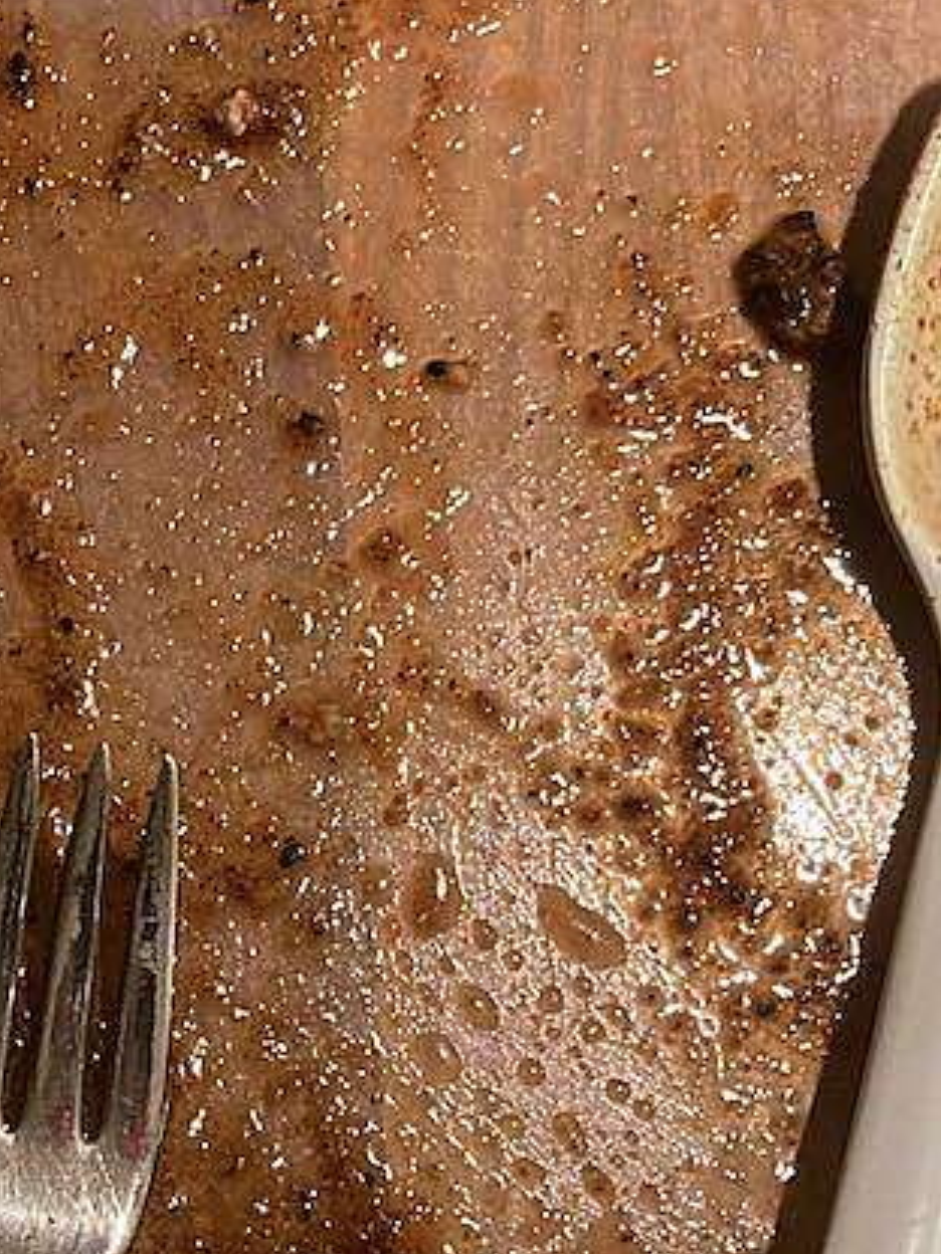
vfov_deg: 22.8
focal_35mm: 86
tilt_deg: -75.2
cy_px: 687
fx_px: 3117
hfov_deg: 16.9
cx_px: 72
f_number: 1.8
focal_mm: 3.99
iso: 200
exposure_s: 1/60
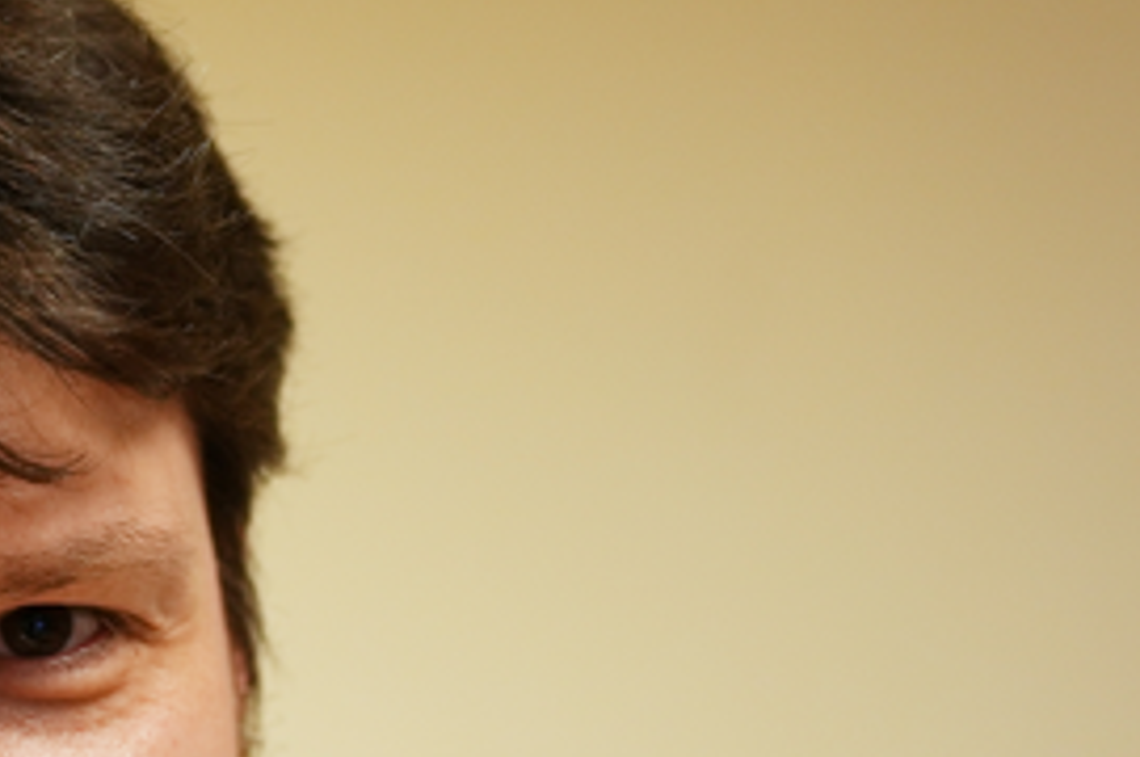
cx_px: -189
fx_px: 4004
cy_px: 711
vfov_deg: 10.7
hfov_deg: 15.7
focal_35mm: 127
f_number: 2.8
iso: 400
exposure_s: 1/100
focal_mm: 47.6
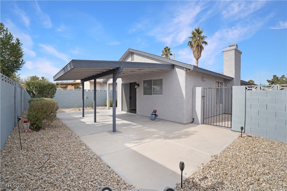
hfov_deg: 96.7
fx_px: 128
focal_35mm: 16
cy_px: 96
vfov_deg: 73.7
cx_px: 144
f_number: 10
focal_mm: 16
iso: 500
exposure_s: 1/160
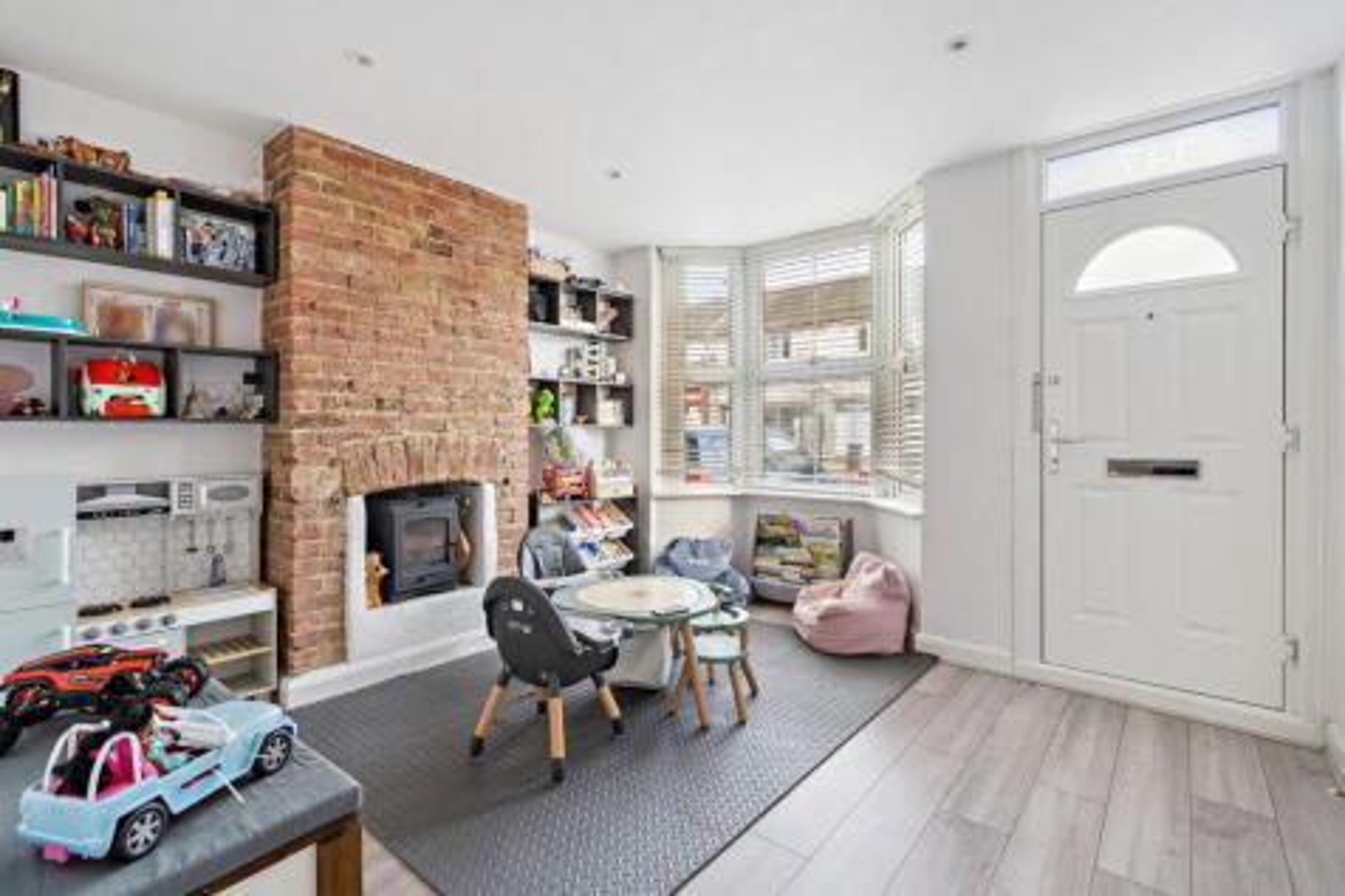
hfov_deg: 96.8
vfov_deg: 73.7
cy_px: 448
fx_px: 598
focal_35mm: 16
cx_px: 672
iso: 320
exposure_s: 1/6
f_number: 5.6
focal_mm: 16
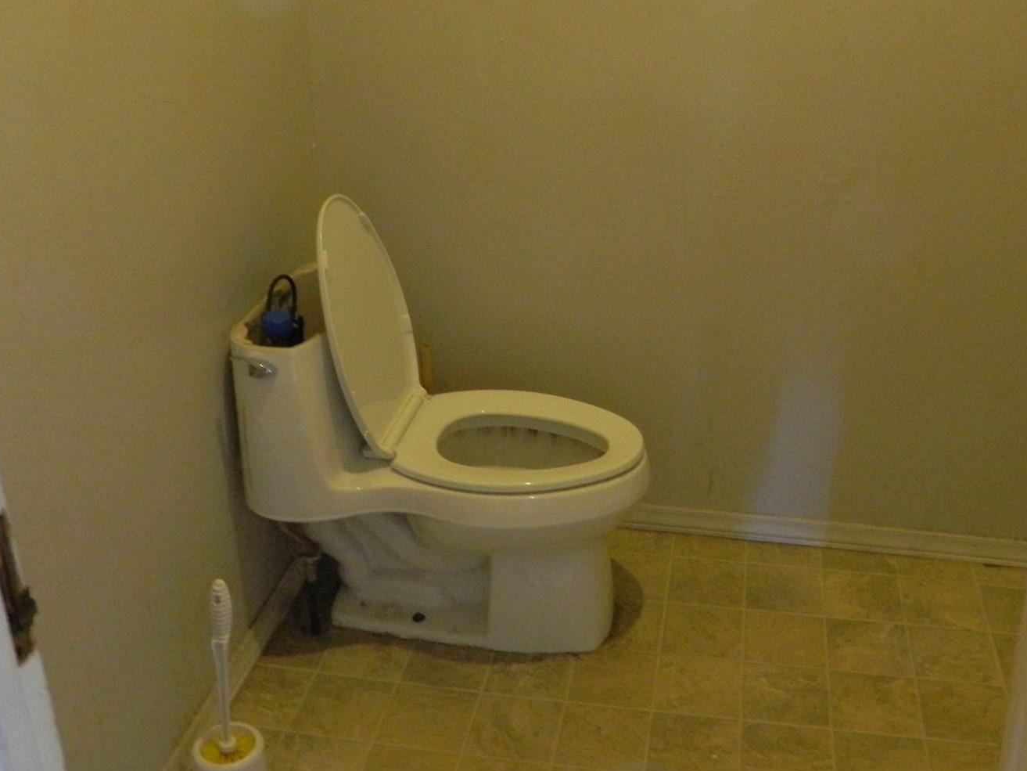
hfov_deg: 47.8
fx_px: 1157
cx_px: 557
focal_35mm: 39
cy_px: 349
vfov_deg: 36.8
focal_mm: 4.5
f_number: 3.1
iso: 400
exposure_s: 1/6
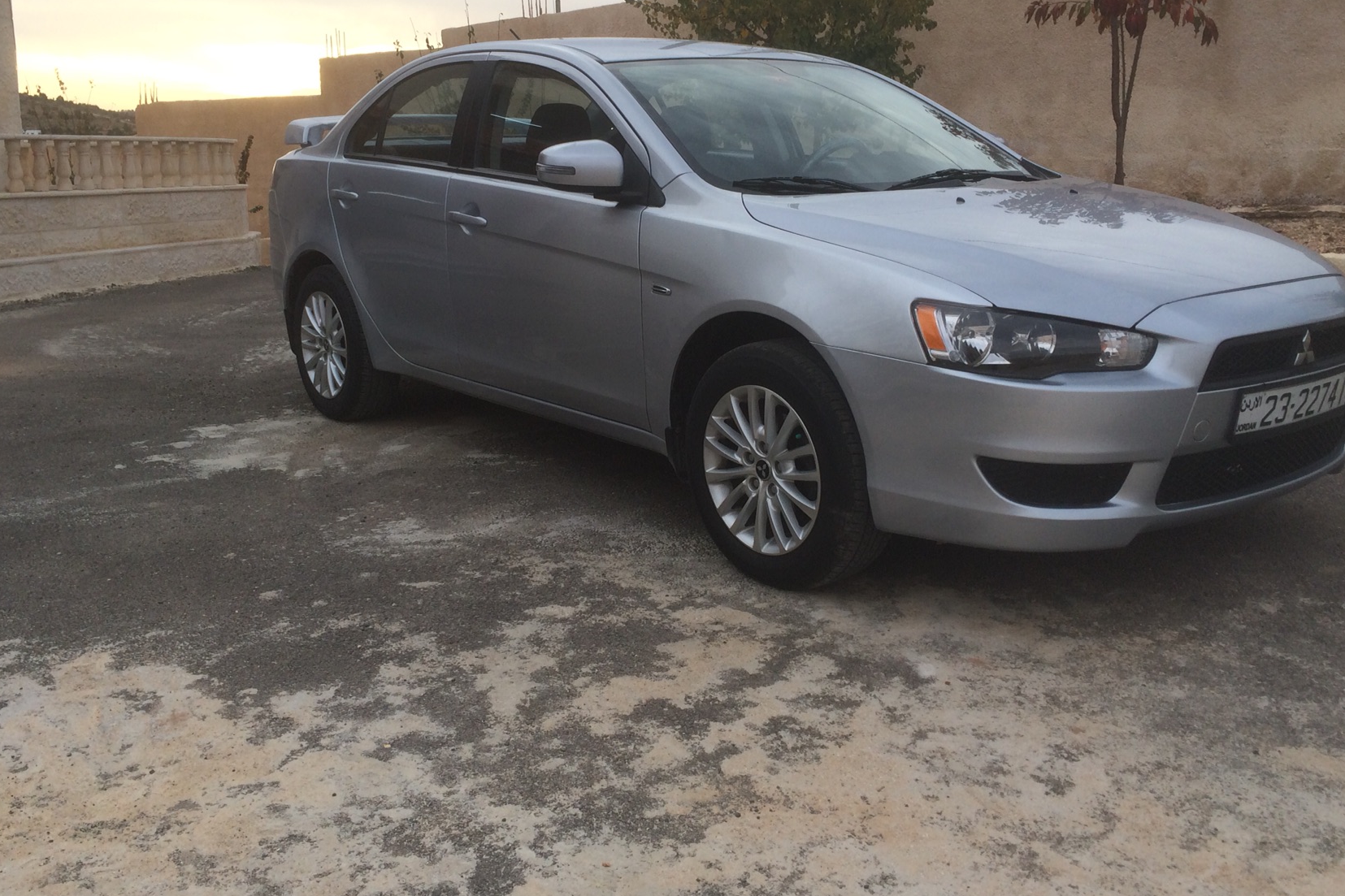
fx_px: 1307
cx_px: 679
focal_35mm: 35
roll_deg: +0.6
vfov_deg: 37.7
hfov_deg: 54.4
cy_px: 372
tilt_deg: -9.3
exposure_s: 1/519
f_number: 2.2
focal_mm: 4.15
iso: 32
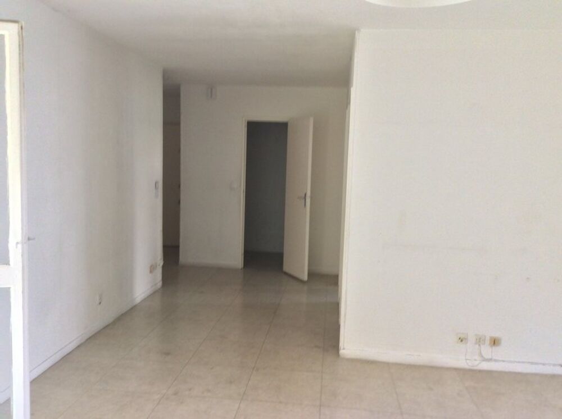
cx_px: 281
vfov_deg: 44.0
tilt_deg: -7.9
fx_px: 519
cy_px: 210
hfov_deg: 56.9
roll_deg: -3.2
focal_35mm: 32
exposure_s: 1/25
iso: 32
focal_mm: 3.3
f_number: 2.4
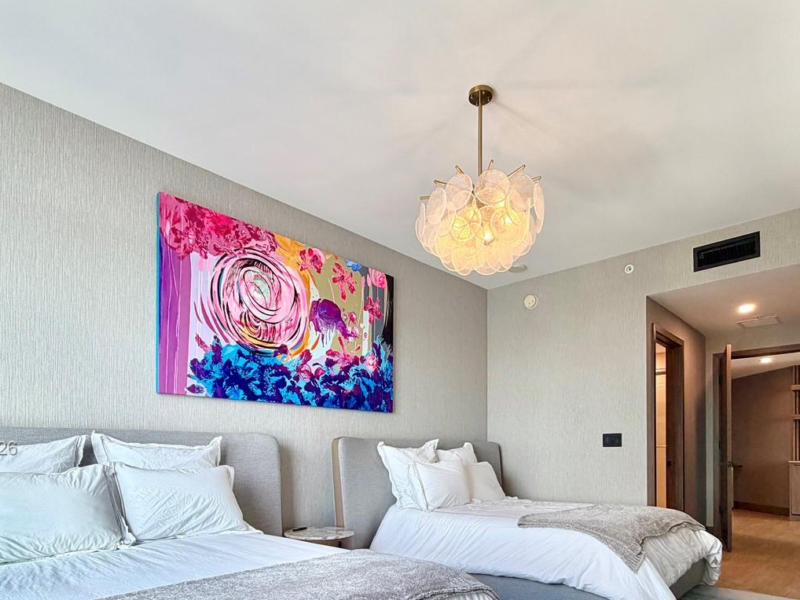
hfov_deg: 76.4
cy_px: 449
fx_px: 509
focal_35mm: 22
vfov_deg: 58.0
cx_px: 401
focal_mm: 2.22
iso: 80
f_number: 2.2
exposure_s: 1/120
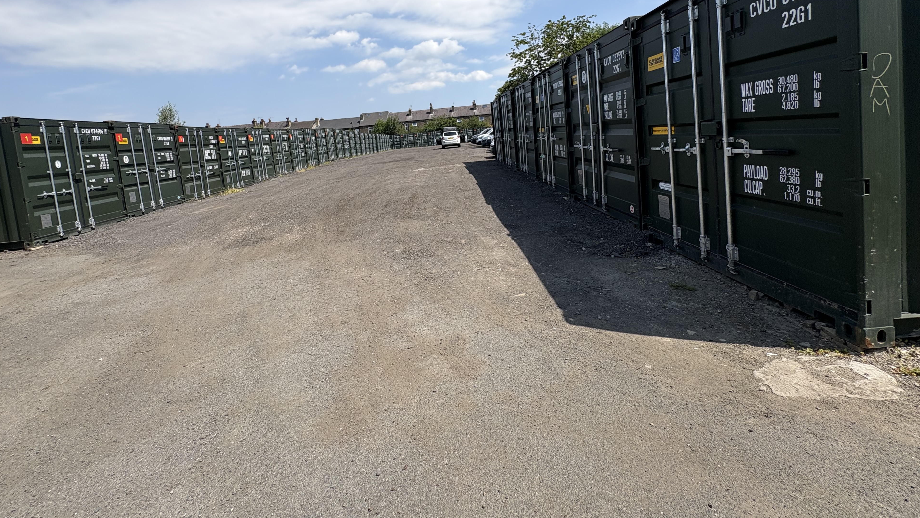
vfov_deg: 64.9
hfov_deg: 99.3
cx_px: 439
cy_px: 164
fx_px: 390
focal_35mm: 16
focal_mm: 2.22
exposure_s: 1/1976
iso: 50
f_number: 2.2
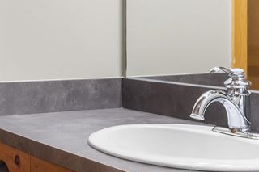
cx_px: 11
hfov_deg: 26.8
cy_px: 37
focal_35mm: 72
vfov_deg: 18.7
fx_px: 518
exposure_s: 1
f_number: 7.1
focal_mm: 12
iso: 200
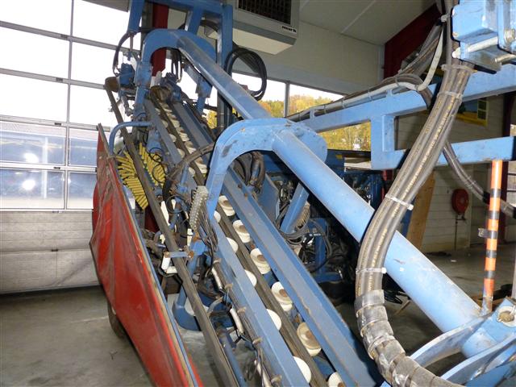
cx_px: 258
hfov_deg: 71.6
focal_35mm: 24
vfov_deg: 56.8
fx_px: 358
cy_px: 194
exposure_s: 1/60
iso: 500
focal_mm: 4.3
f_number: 3.3
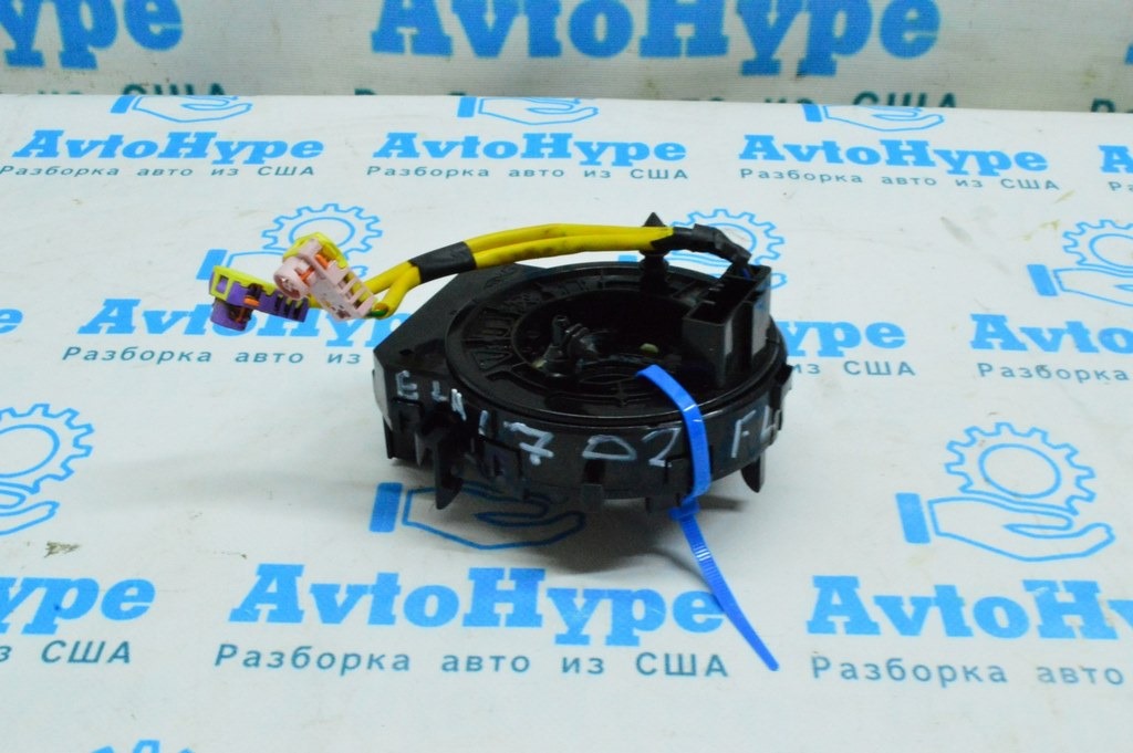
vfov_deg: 31.8
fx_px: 1321
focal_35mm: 42
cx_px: 566
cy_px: 376
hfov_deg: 46.4
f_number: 29
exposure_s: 1/25
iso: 6400
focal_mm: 28
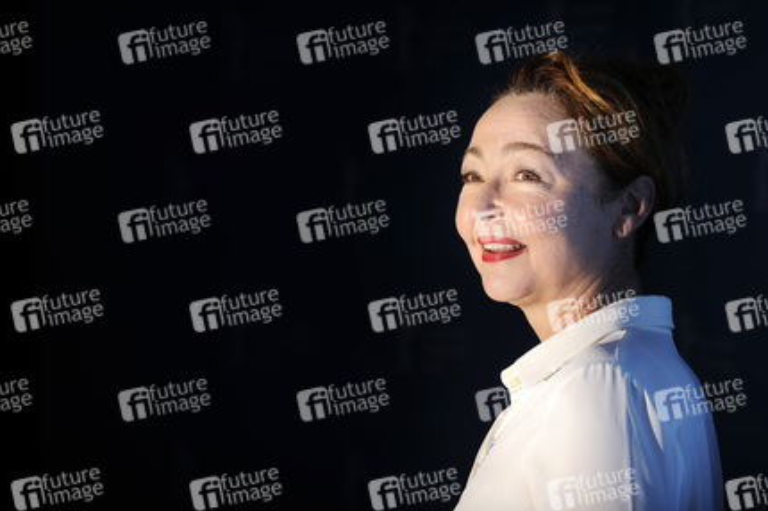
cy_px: 266
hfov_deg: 9.8
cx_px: 367
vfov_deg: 6.5
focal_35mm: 210
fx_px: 4476
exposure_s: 1/320
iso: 200
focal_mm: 200
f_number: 8
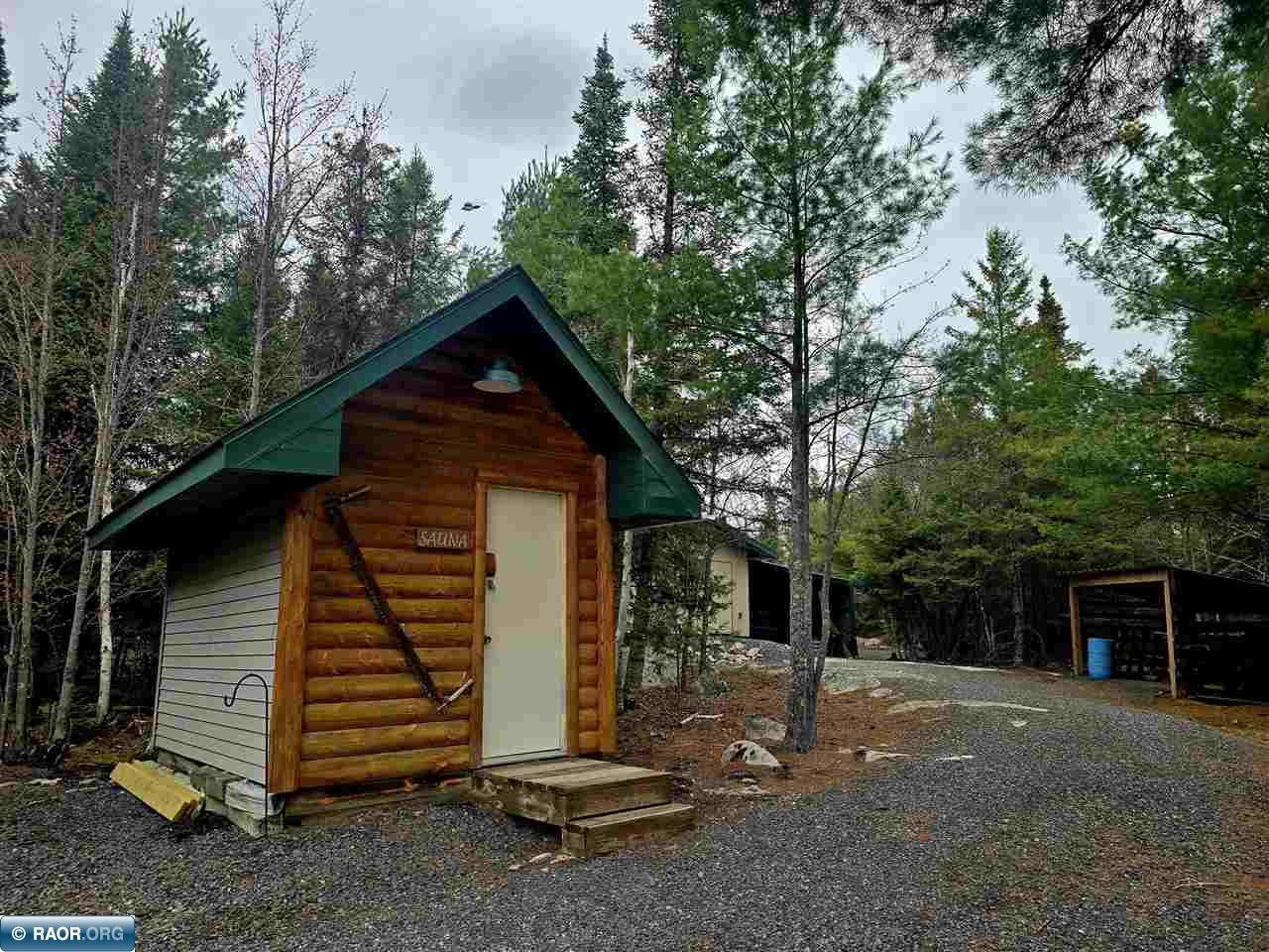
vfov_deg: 58.9
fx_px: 843
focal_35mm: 23
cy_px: 476
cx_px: 634
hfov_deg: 73.9
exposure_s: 1/476
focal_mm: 6.3
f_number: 1.7
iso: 12
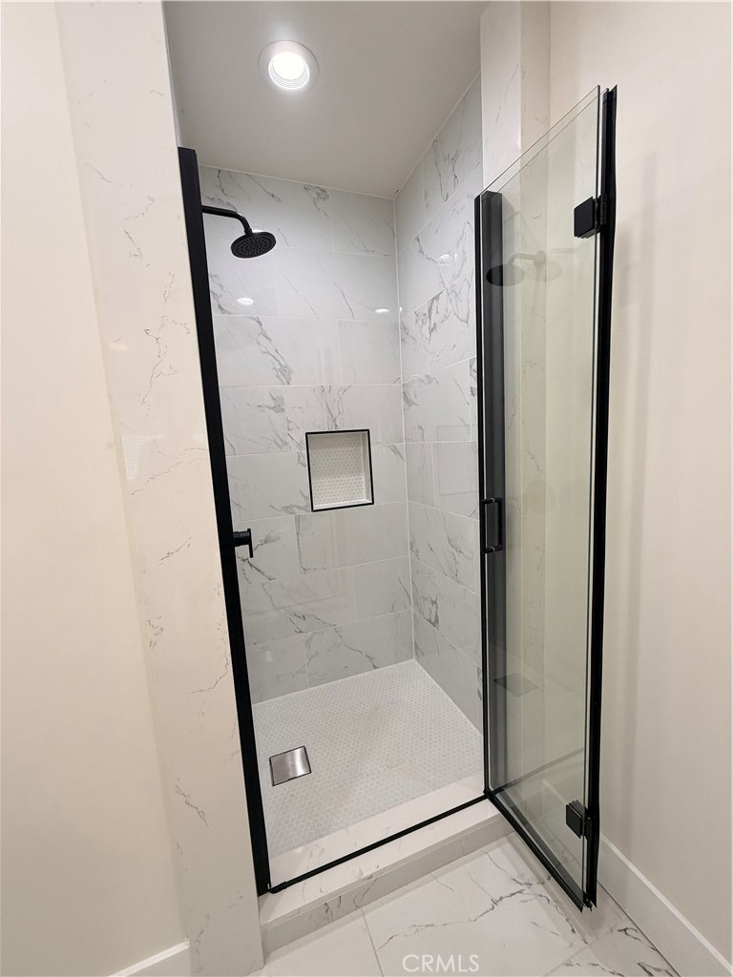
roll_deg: +3.4
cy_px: 488
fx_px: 395
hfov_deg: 85.7
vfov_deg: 102.1
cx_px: 366
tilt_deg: -7.0
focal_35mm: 14
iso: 160
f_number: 2.2
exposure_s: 1/120
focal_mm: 2.22
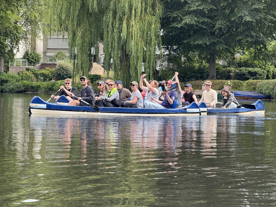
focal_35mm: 120
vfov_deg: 12.3
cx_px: 138
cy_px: 104
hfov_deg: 16.4
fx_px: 957
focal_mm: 15.66
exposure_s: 1/178
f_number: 2.8
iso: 50
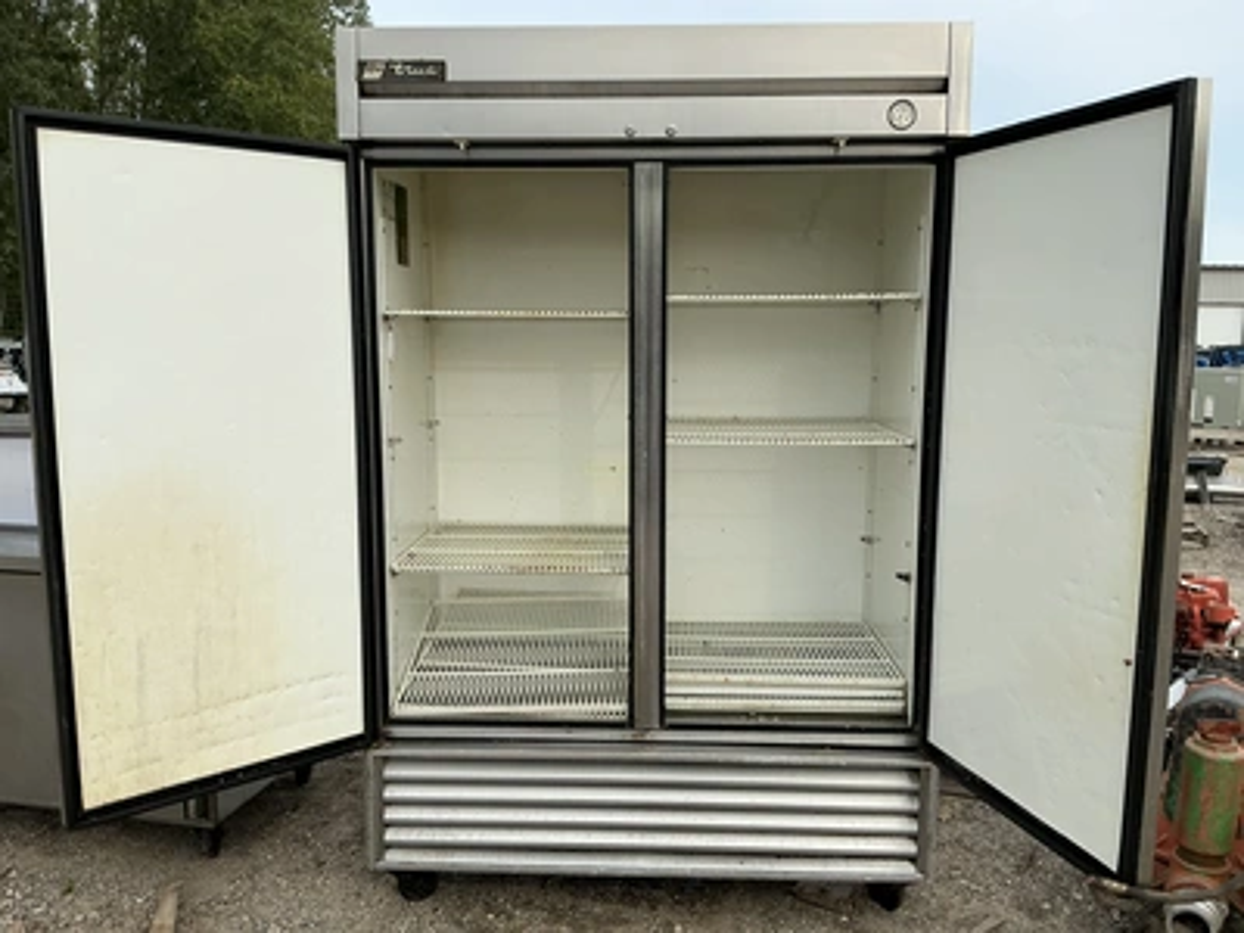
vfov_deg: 49.7
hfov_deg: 63.4
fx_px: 1006
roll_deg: -0.9
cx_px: 622
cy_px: 466
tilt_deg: -6.4
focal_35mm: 28
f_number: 1.8
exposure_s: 1/1121
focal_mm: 3
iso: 25
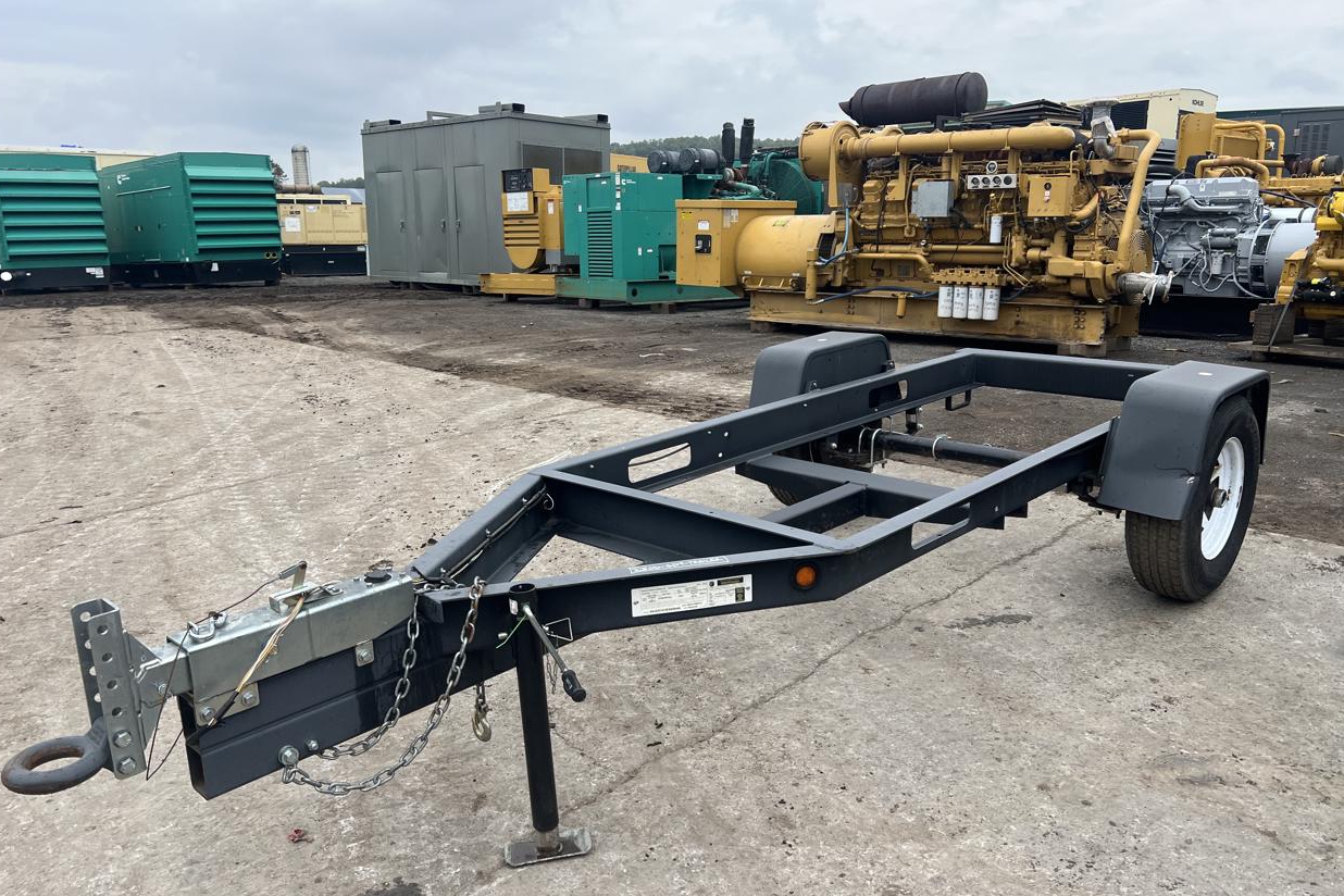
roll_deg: -0.6
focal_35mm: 28
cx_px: 669
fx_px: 1045
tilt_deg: -11.8
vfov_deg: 46.4
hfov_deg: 65.5
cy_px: 451
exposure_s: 1/1000
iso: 50
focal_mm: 5.7
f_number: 1.5
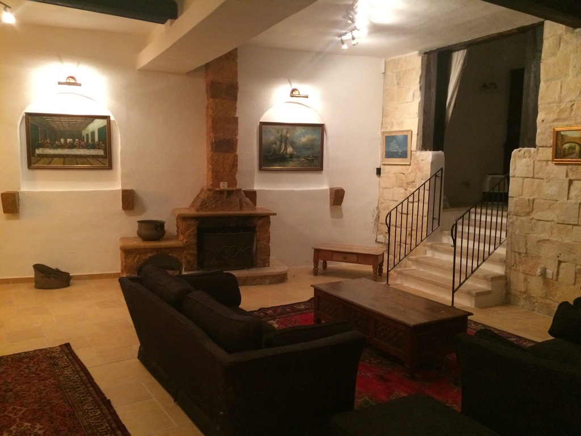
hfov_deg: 61.7
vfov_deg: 48.2
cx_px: 290
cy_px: 218
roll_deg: -1.5
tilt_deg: -6.8
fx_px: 487
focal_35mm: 29
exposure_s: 1/25
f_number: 2.2
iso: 320
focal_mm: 4.15
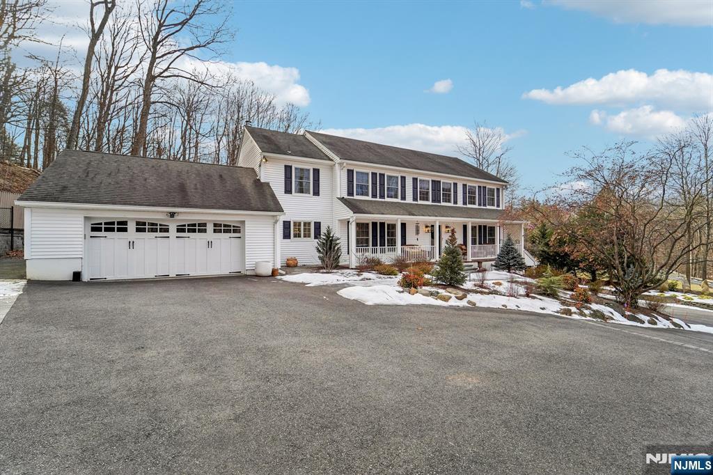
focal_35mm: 14
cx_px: 356
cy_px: 238
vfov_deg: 81.2
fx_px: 277
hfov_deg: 104.3
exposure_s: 1/500
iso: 400
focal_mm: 14
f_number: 8
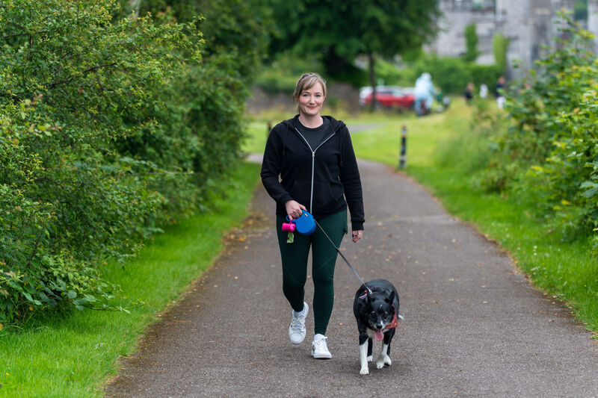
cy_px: 199
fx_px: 2161
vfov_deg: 10.5
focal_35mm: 130
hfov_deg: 15.8
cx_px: 299
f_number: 2.8
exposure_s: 1/400
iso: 200
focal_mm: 130.1
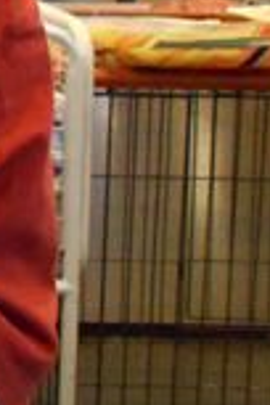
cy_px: -119
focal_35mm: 106
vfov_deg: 18.0
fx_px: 1192
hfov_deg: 10.6
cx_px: -429
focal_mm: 4.6
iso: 800
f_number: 3.2
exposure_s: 1/80
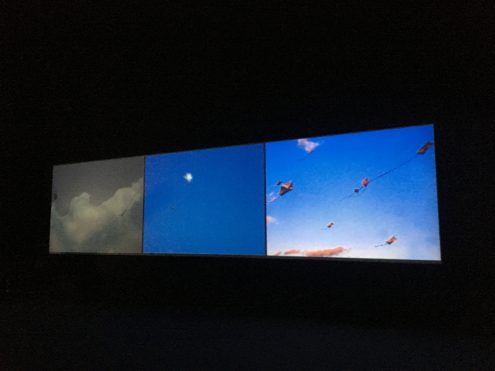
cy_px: 186
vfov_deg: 48.2
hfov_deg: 61.7
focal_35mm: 29
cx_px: 248
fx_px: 415
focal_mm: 4.15
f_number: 2.2
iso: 320
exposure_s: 1/15
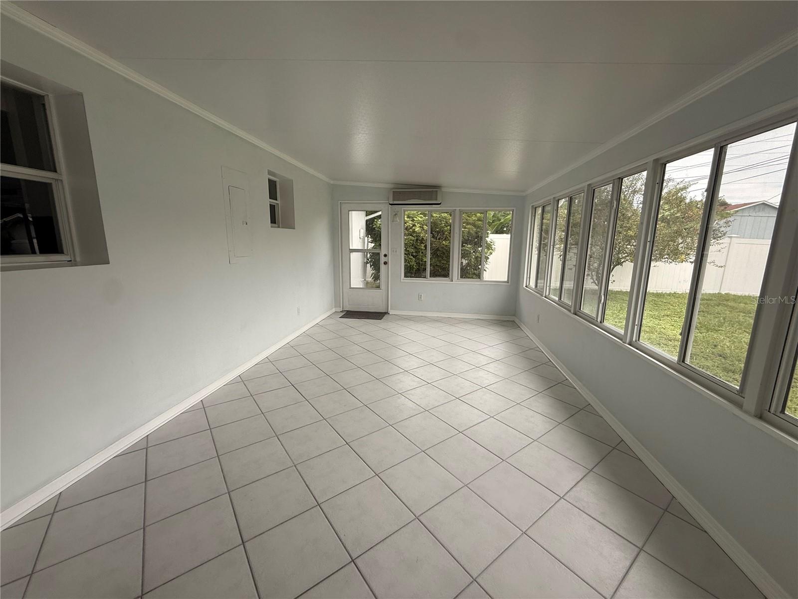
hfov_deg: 102.1
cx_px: 399
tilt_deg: -10.9
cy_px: 300
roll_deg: -0.4
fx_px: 323
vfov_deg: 85.7
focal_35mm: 14
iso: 50
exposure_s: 1/357
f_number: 2.2
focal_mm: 2.22
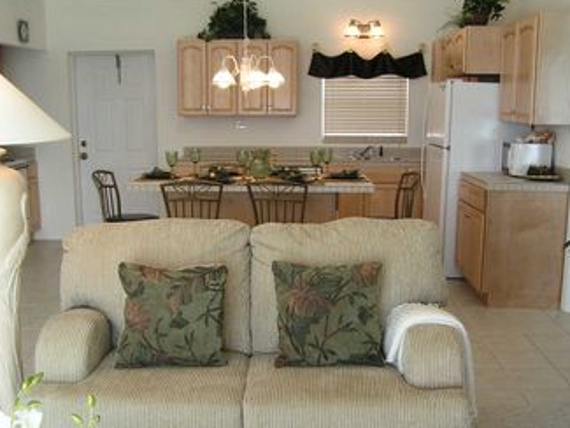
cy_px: 235
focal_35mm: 43
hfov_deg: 43.8
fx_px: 708
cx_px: 310
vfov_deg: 33.6
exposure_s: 1/50
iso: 50
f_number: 3.2
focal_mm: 6.3
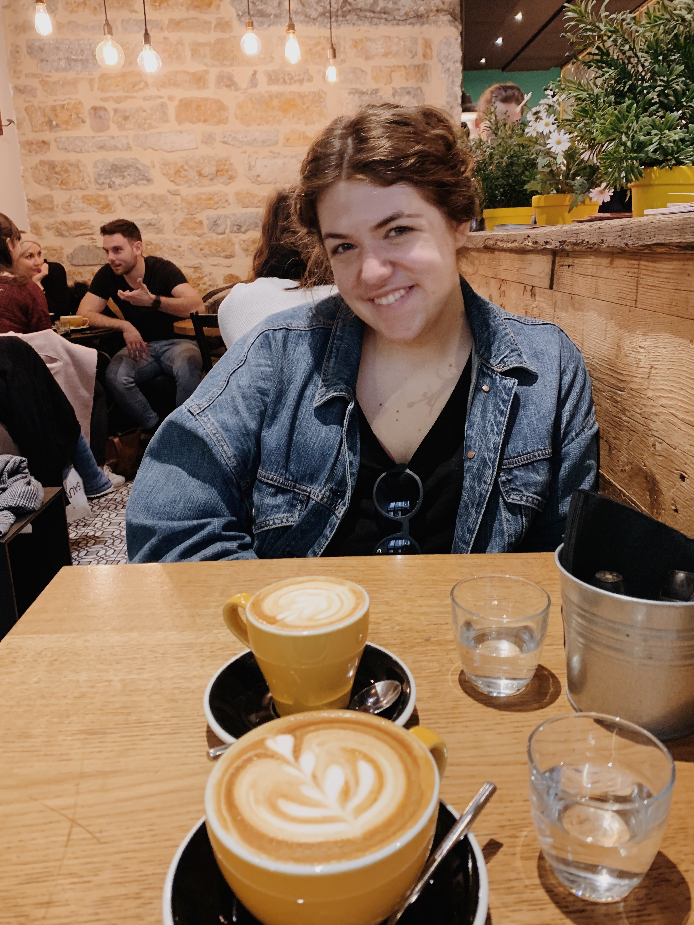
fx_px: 748
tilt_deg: -13.5
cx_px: 369
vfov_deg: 63.4
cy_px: 447
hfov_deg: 49.7
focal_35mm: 28
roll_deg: +1.7
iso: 320
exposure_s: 1/33
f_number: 1.8
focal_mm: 4.25
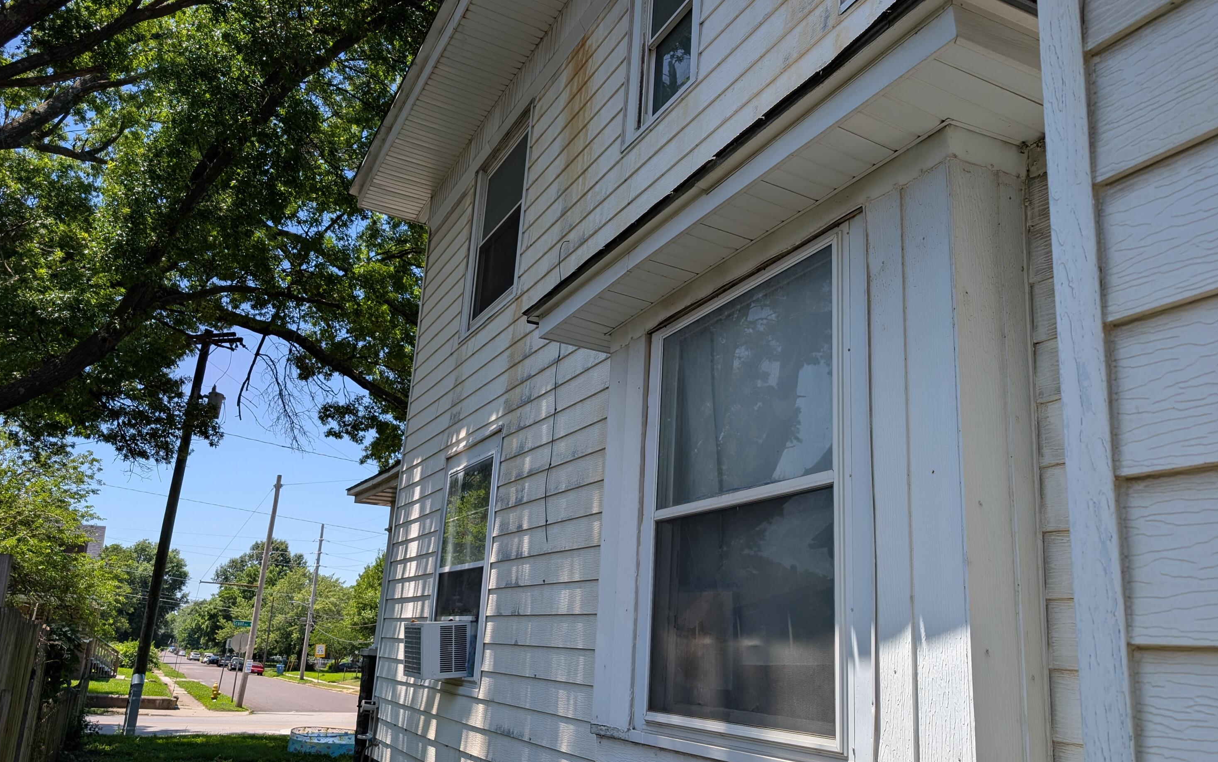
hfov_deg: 70.4
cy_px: 435
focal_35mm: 26
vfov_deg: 47.5
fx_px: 863
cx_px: 609
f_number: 1.68
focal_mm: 6.9
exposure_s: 1/814
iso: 21
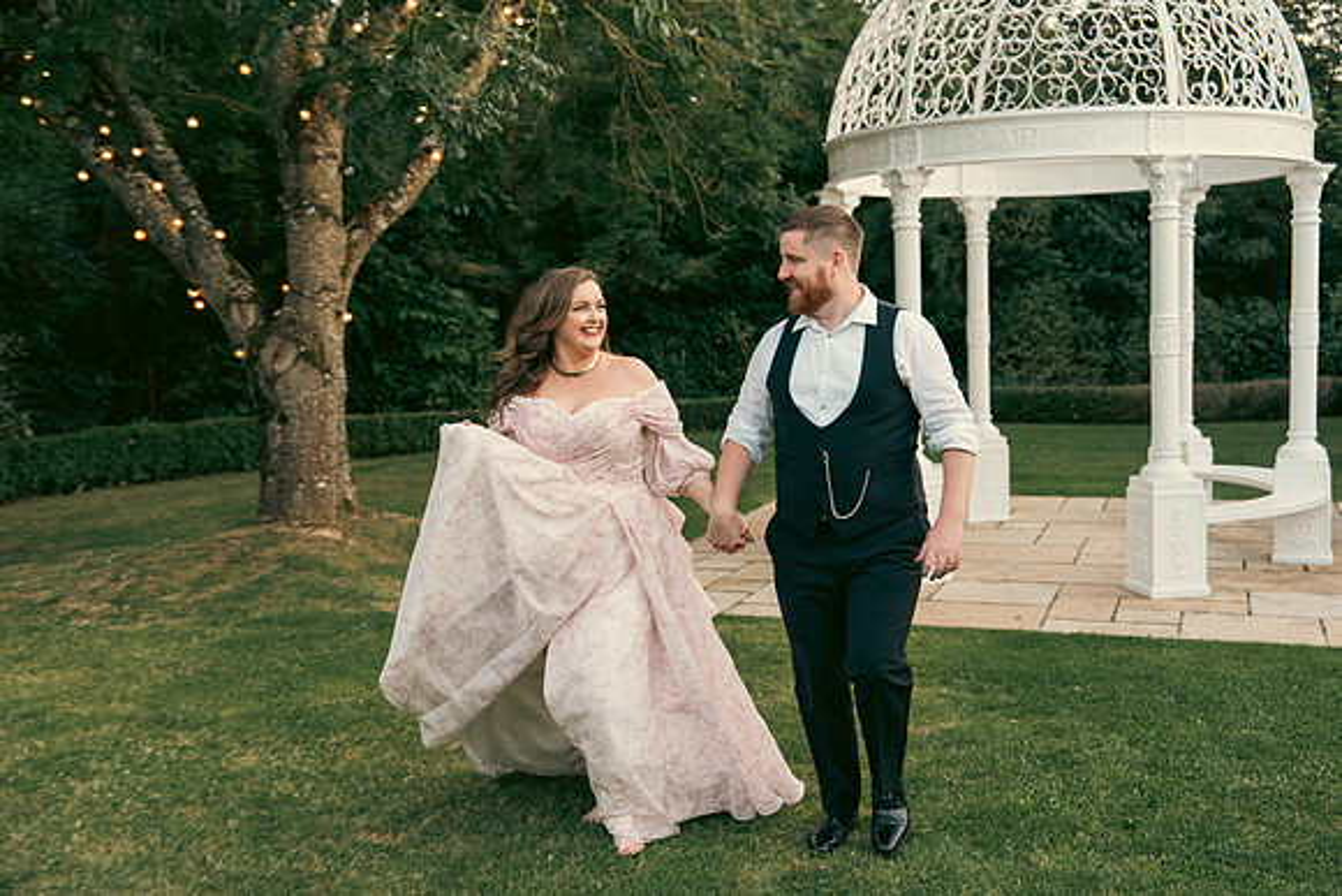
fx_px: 1566
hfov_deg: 46.4
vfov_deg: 31.9
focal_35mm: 42
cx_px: 671
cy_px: 448
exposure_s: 1/200
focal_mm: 42
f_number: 3.5
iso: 1250
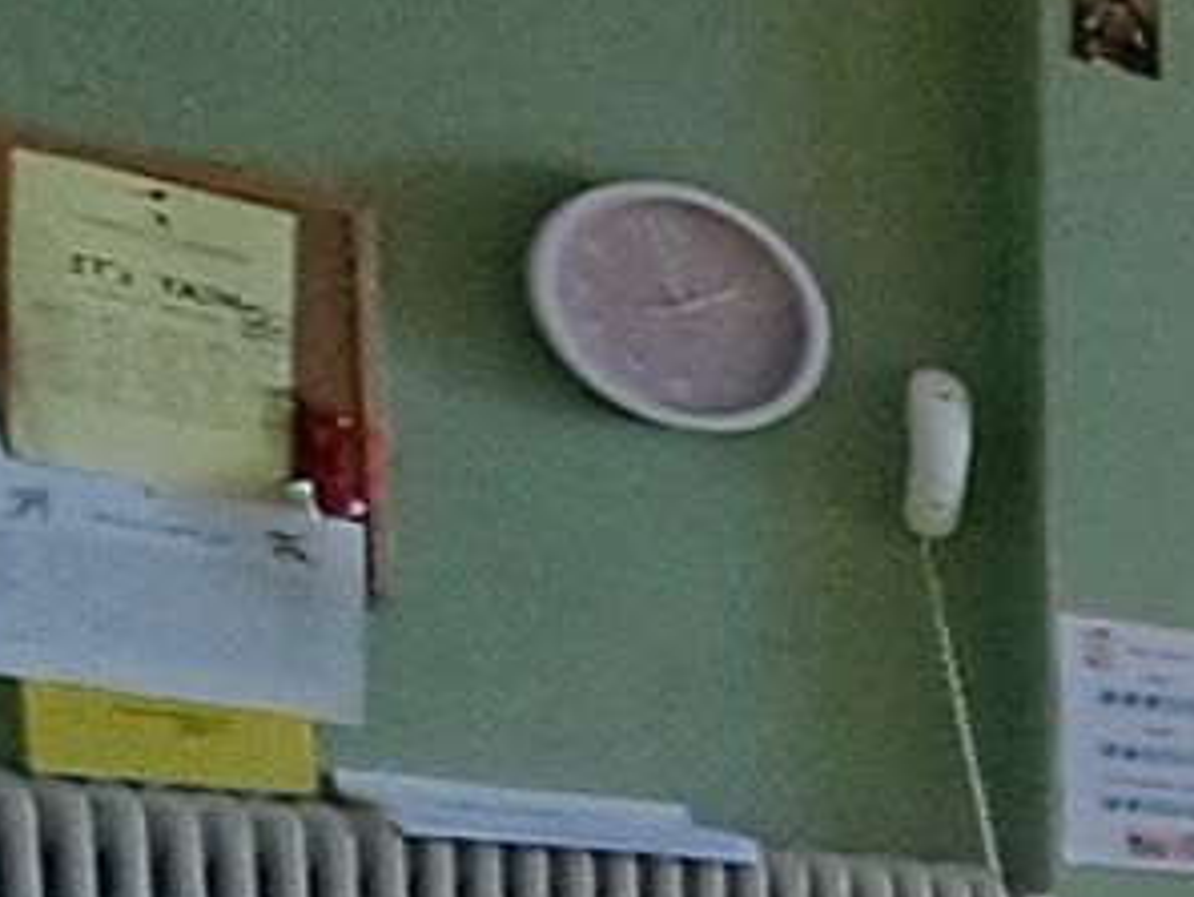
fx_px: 2899
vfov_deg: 15.4
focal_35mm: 84
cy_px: 1561
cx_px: 3297
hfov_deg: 12.7
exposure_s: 1/100
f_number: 2.2
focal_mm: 1.42
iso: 64
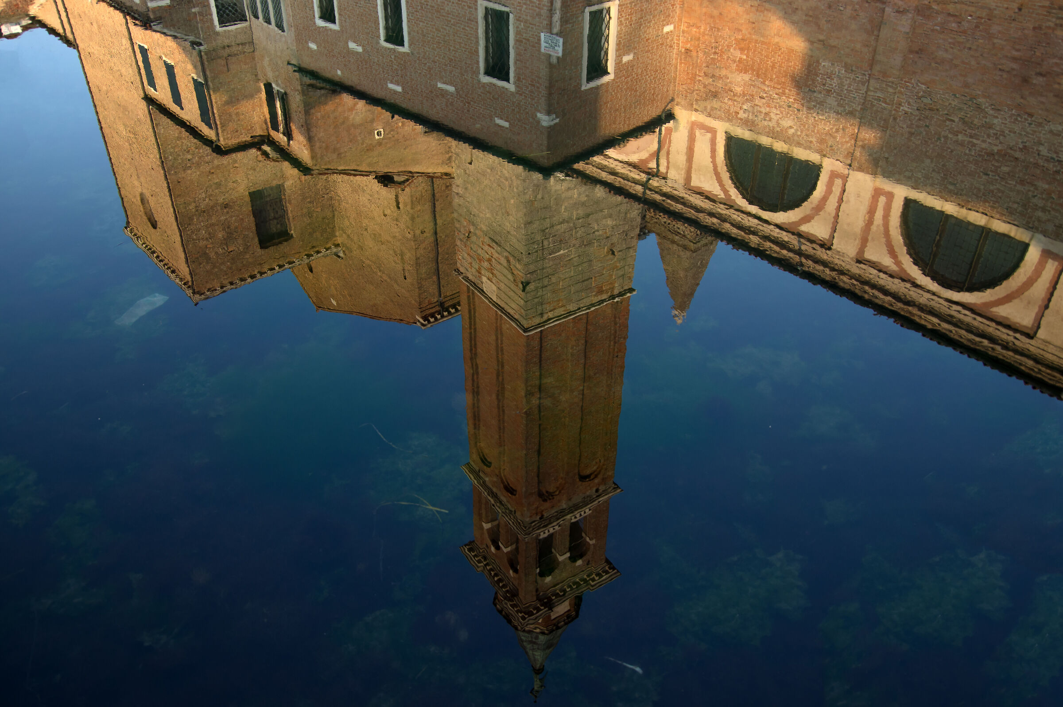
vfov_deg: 47.9
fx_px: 797
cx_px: 532
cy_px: 354
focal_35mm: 27
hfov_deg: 67.4
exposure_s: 1/100
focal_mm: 18
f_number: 5.6
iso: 100
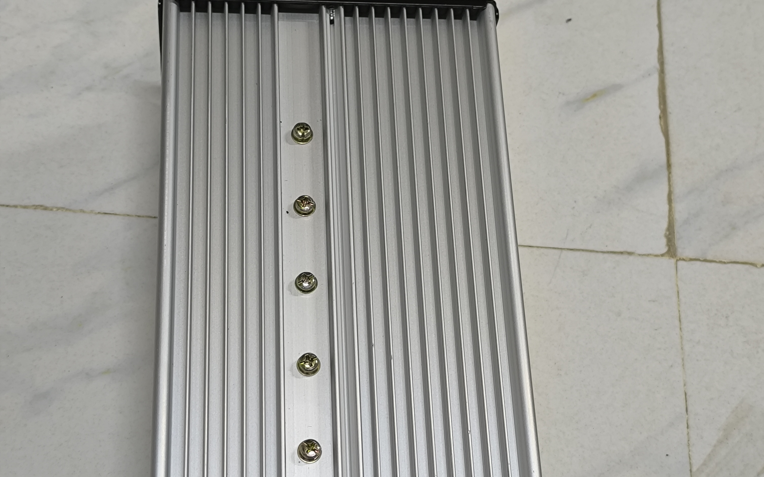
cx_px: 387
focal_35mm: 66
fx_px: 1374
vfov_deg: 19.7
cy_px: 227
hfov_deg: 31.1
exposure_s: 1/100
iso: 640
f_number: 1.65
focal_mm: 6.14
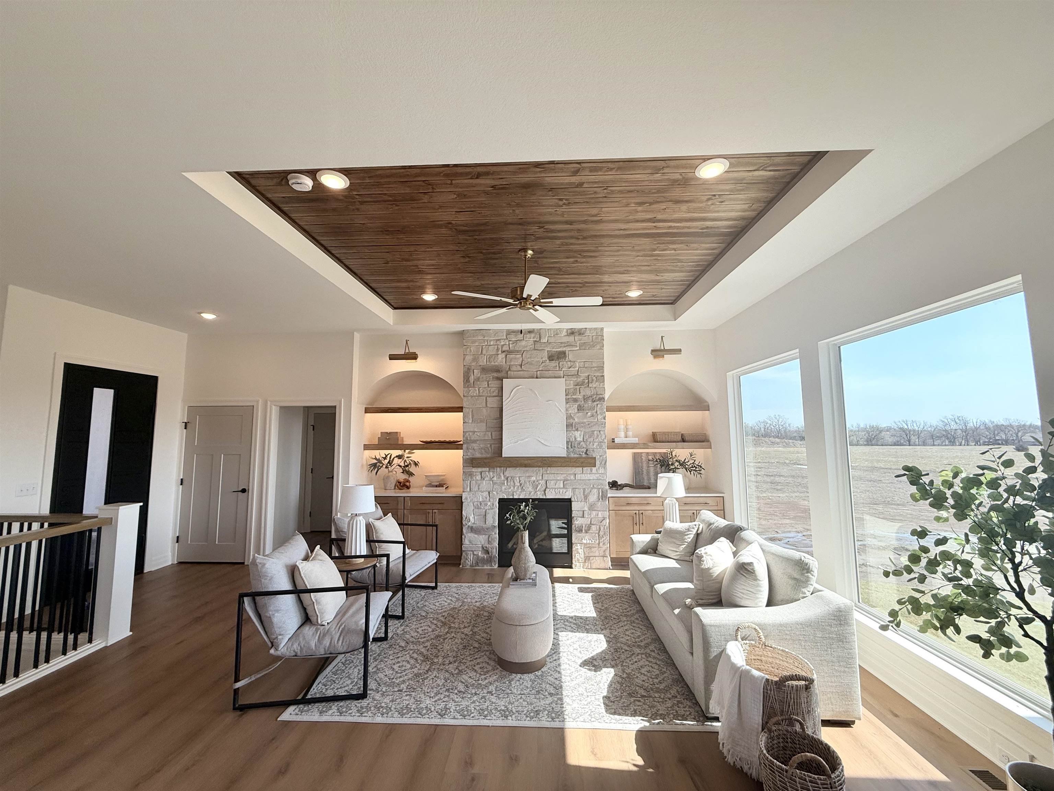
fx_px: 426
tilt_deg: +5.0
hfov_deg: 102.1
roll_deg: +0.4
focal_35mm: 14
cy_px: 396
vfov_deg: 85.7
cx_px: 527
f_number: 2.2
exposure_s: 1/379
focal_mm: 2.22
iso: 64
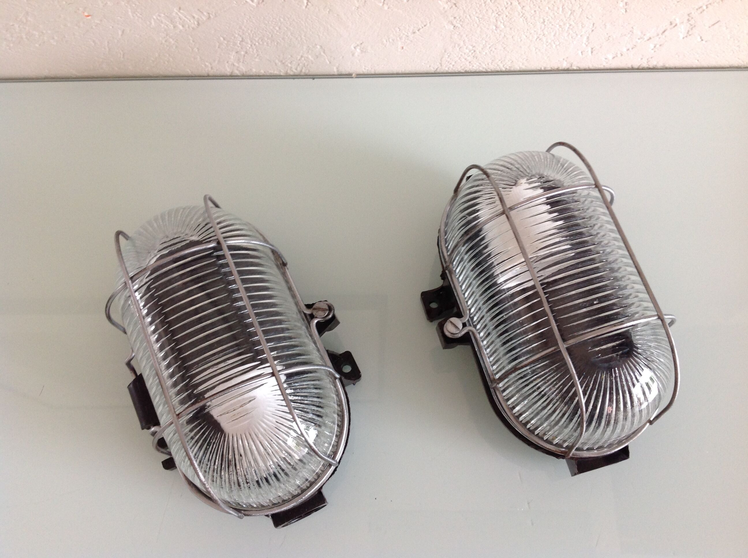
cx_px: 374
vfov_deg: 40.6
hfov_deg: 52.7
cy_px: 279
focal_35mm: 35
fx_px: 755
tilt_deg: -71.6
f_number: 2.4
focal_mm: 4.28
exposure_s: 1/15
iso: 80
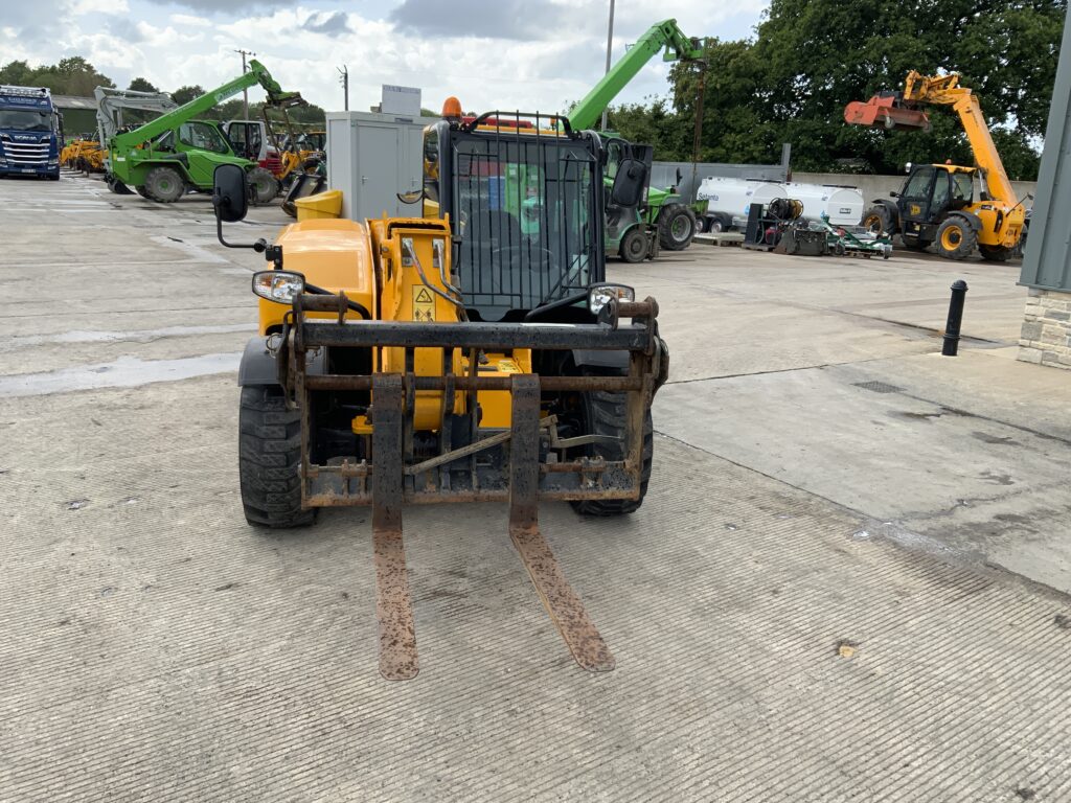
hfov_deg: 61.7
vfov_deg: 48.2
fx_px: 897
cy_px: 402
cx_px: 536
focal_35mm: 29
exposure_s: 1/586
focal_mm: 3
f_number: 1.8
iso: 16
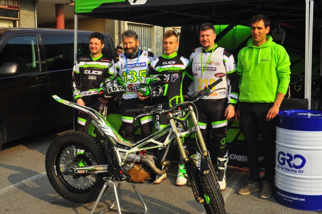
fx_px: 393
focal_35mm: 44
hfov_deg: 44.5
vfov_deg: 30.5
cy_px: 107
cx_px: 161
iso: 800
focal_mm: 44
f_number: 22
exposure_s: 1/250
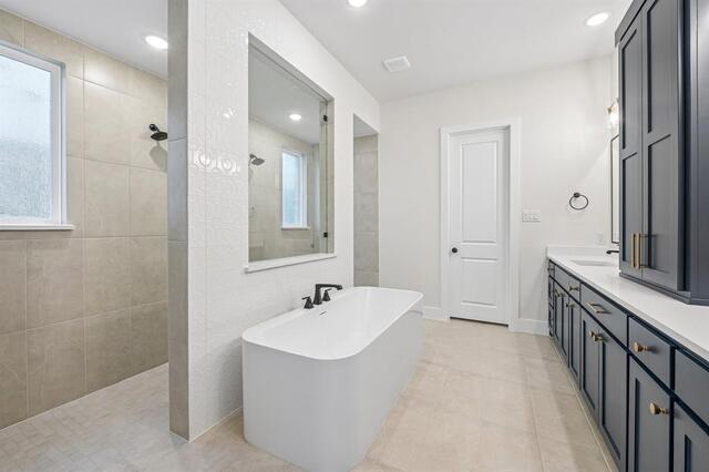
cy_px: 236
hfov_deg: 104.3
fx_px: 276
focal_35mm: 14
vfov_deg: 81.1
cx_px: 354
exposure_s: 1/40
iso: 400
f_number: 8
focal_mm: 14
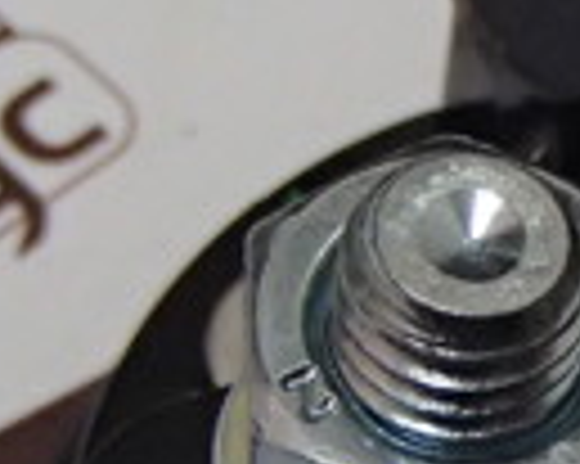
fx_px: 3070
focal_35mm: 179
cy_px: 381
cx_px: 486
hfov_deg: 10.7
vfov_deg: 8.6
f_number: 4.7
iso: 800
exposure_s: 1/60
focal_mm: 6.64
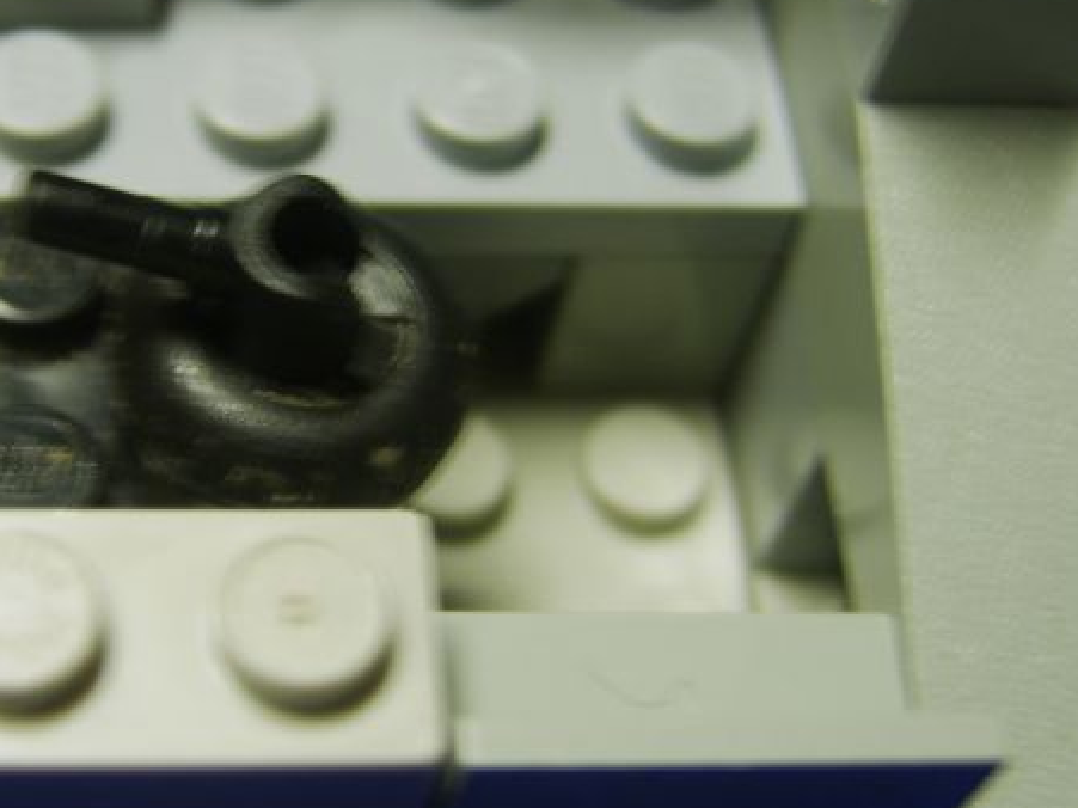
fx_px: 1712
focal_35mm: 55
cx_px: 263
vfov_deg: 26.4
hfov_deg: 34.2
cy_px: 261
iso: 71
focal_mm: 8.13
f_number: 2.7
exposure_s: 1/3
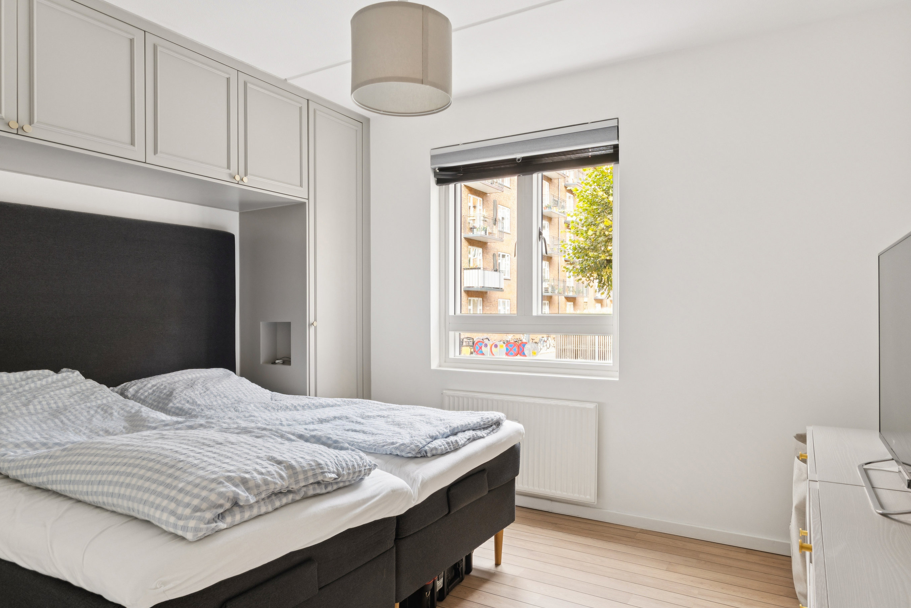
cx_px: 465
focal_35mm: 22
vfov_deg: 56.5
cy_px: 332
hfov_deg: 77.9
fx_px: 564
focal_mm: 13.5
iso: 250
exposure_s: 1/13
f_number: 7.1
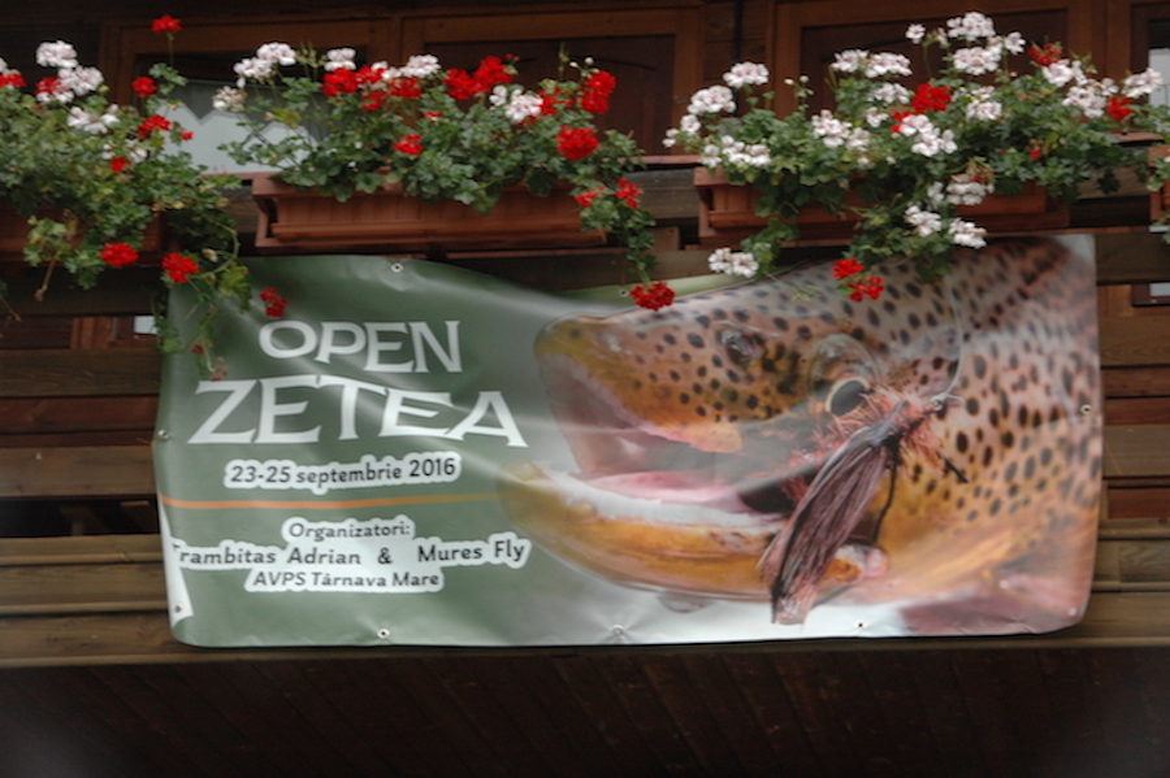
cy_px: 389
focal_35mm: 120
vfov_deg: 11.4
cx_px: 585
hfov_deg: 17.1
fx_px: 3898
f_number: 22
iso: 400
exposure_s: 1/30
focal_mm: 80
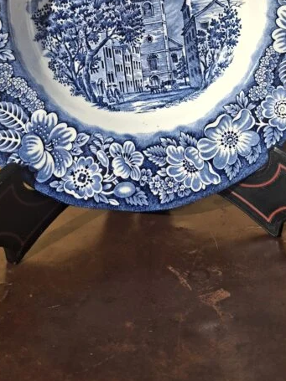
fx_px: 485
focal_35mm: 44
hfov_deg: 32.9
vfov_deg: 40.5
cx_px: 145
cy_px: 57
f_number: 1.8
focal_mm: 4.69
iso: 25
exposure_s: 1/1761
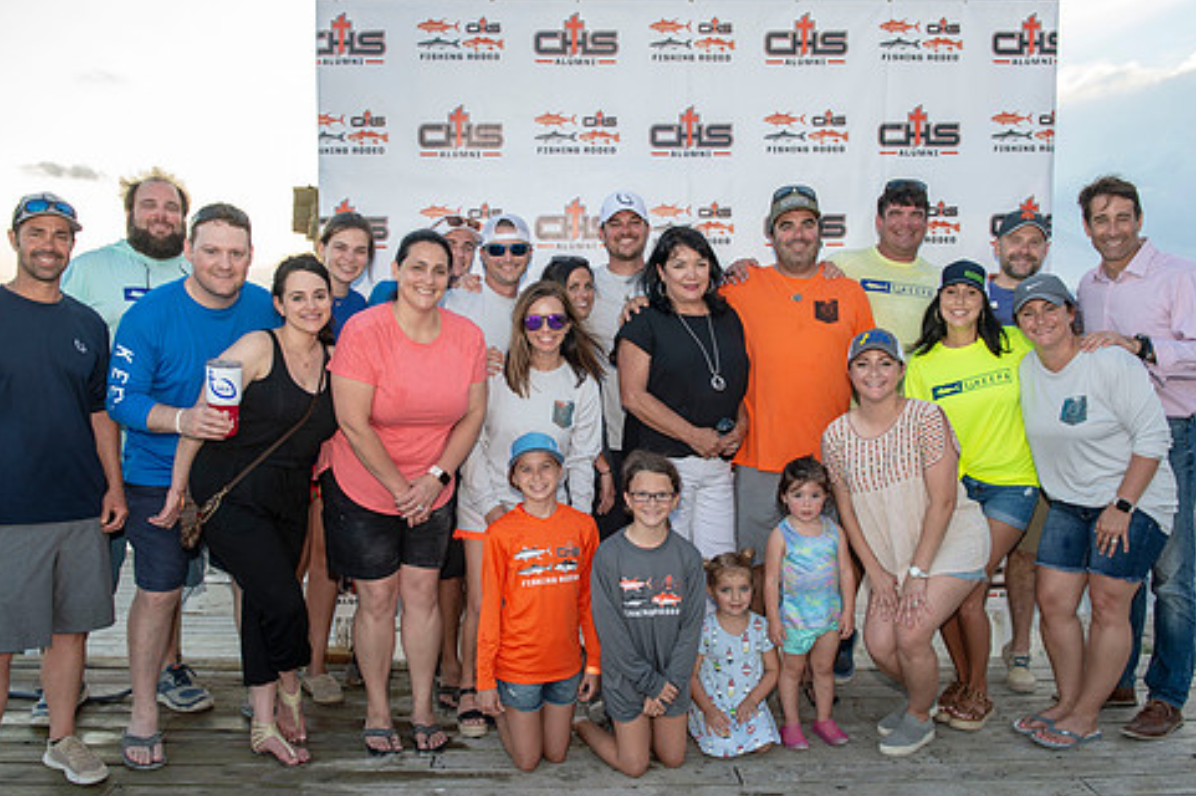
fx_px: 1162
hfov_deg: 54.5
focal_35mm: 35
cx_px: 594
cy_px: 415
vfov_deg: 37.8
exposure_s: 1/160
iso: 200
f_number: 4.5
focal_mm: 29
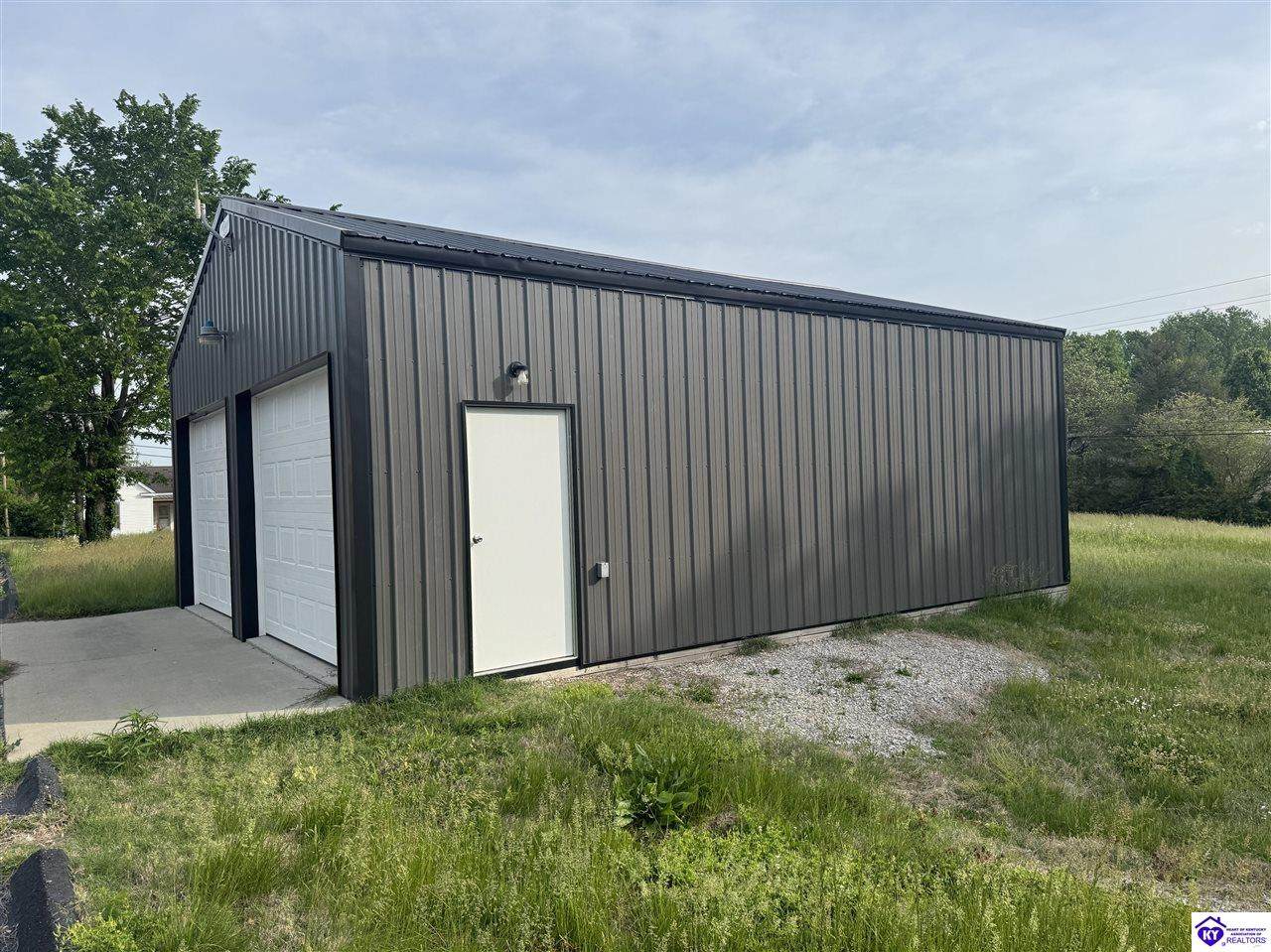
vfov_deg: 56.8
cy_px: 476
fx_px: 881
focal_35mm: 24
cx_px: 636
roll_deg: +2.5
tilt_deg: -1.2
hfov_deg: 71.6
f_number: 1.78
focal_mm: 6.76
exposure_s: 1/4310
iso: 80
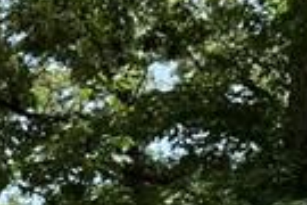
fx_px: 1612
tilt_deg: +0.4
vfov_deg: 6.8
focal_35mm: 189
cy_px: 549
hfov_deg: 10.2
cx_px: -282
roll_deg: +0.0
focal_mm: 6.76
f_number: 1.78
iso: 80
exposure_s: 1/1524
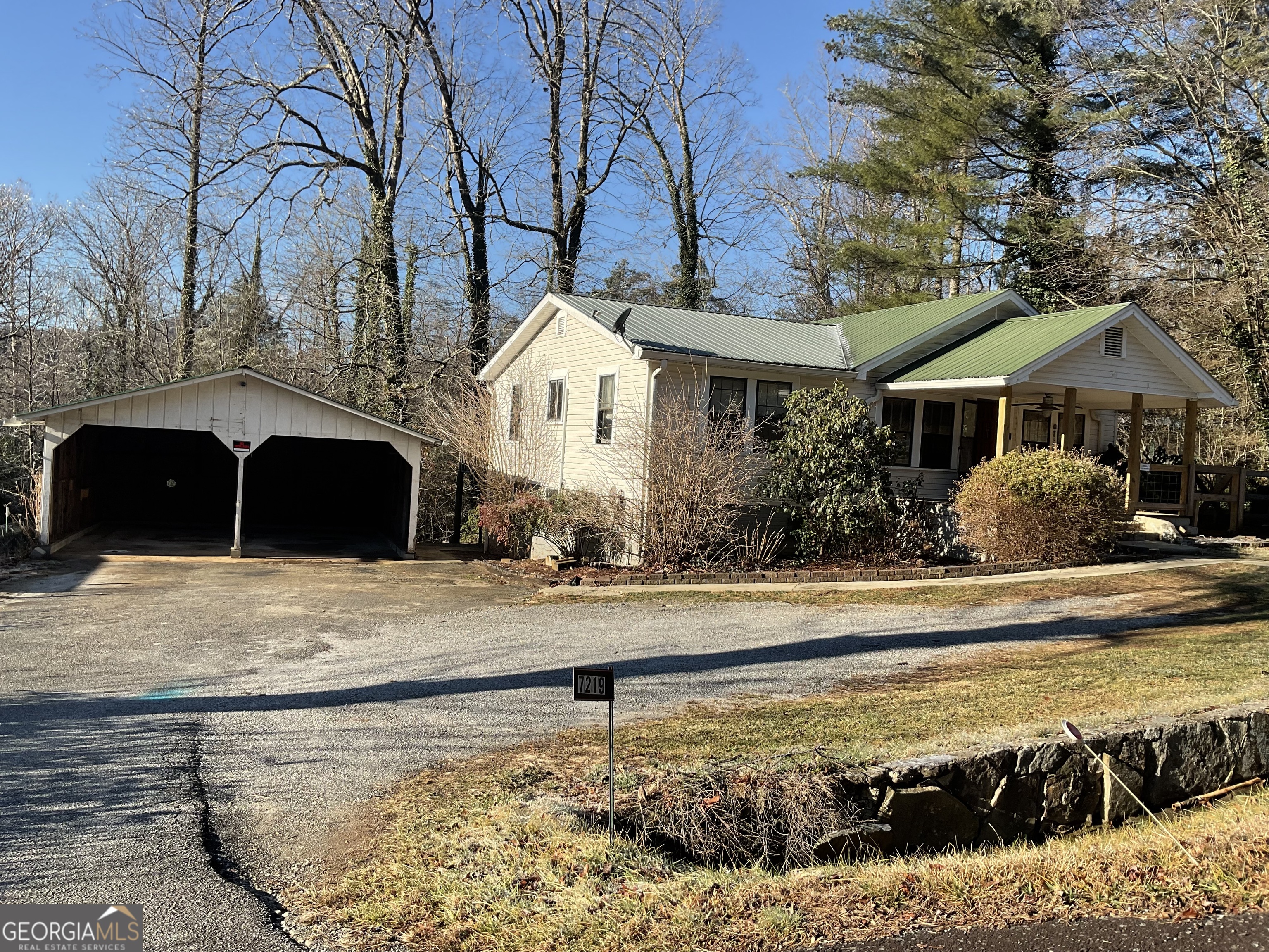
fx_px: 1063
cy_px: 476
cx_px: 634
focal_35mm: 29
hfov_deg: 61.7
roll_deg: -4.8
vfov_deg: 48.2
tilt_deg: -1.4
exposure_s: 1/962
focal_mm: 3
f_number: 1.8
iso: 16
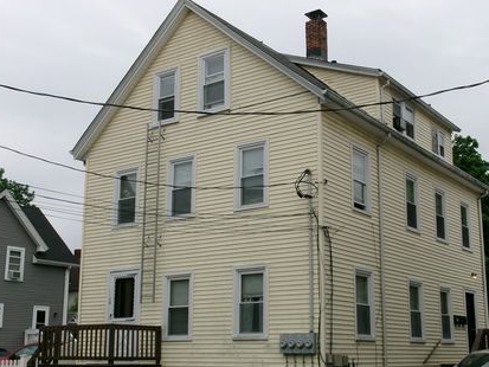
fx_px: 735
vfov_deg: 28.0
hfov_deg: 36.8
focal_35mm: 52
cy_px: 194
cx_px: 264
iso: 100
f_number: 12.5
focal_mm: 7.8
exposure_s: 1/60
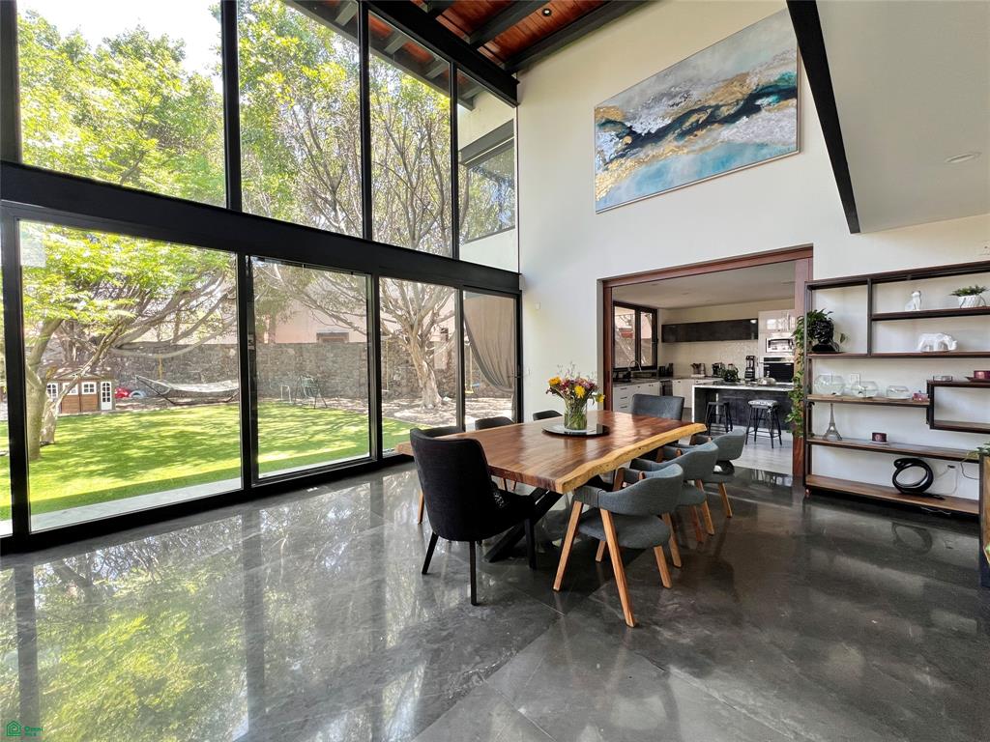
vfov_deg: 89.9
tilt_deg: -1.9
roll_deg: +0.3
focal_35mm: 13
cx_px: 495
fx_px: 372
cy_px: 371
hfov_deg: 106.2
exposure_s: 1/99
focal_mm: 1.57
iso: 80
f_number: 1.8
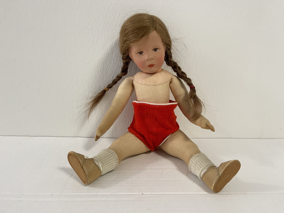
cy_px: 106
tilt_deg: -12.0
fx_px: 205
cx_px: 142
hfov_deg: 69.4
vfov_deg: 54.9
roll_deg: -1.9
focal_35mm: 25
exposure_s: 1/50
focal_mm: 5.1
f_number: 1.6
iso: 80
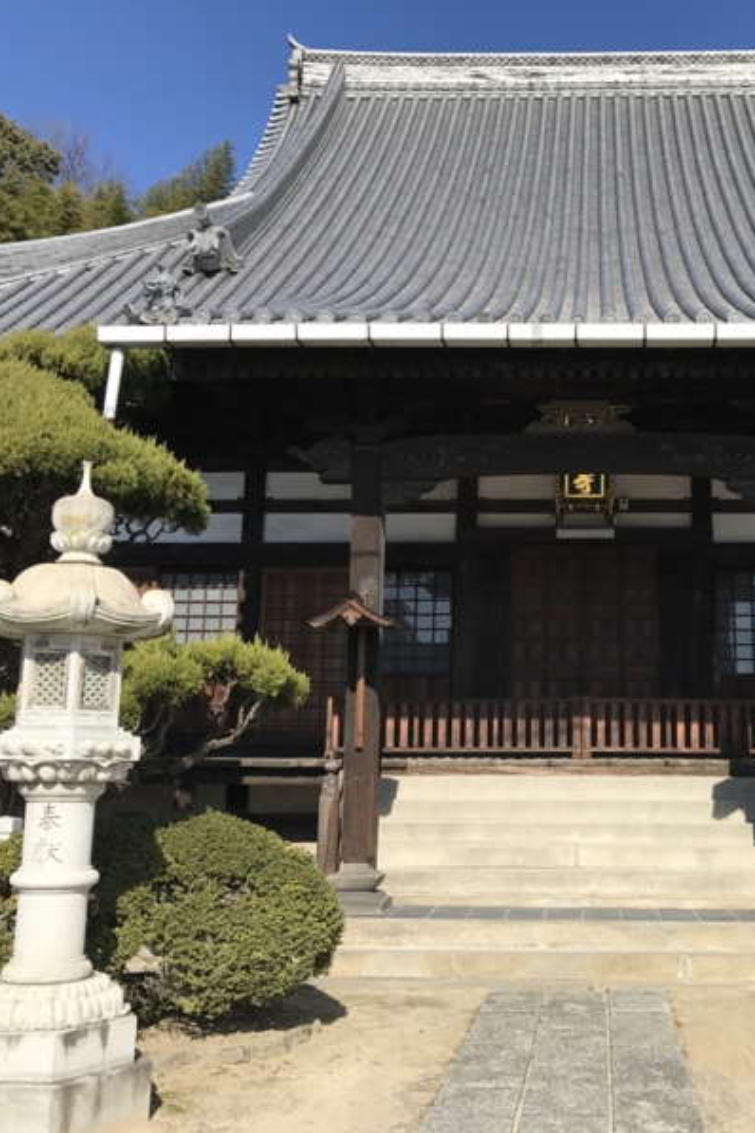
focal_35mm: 39
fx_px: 1227
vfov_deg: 49.6
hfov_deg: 33.5
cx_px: 571
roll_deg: -0.9
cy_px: 567
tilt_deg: +10.4
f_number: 1.8
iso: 20
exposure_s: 1/2179
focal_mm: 3.99
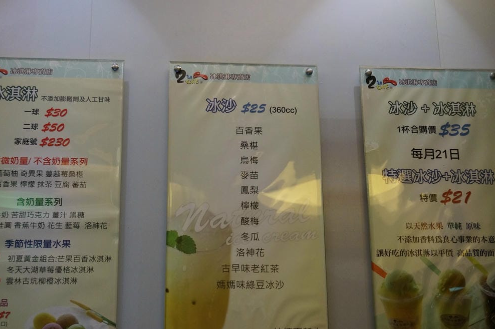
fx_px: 701
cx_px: 251
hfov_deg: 38.9
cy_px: 192
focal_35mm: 51
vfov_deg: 26.4
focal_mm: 28
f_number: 4.5
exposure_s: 1/160
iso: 1250
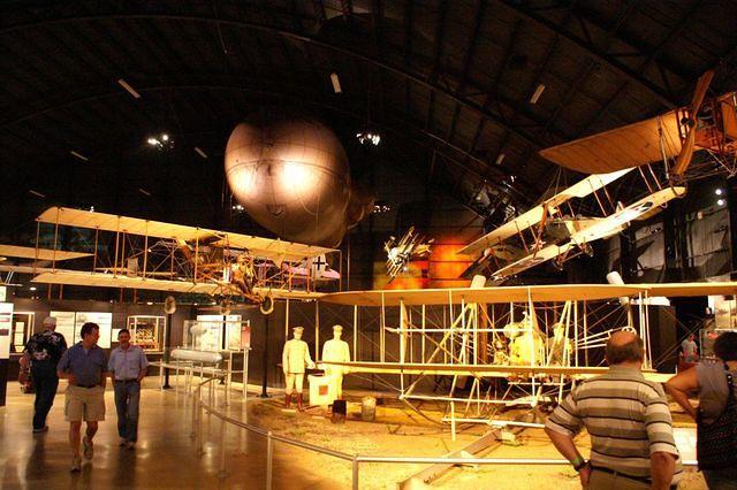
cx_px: 368
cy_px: 245
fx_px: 552
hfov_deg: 67.4
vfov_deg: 47.9
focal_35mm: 27
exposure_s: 1/25
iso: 3200
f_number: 3.5
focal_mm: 18
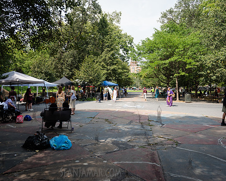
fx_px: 187
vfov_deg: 51.6
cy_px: 90
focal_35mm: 28
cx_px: 96
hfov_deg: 61.9
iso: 250
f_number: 3.2
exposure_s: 1/1250
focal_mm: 24
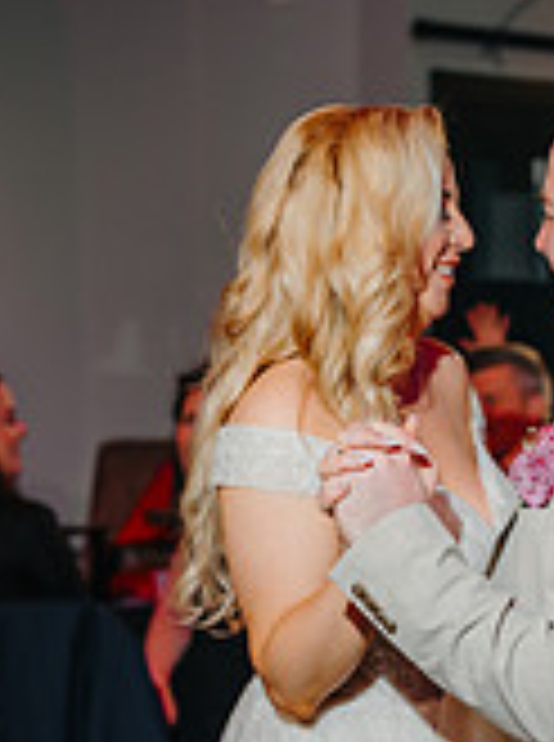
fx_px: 1971
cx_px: 464
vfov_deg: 20.9
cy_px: 657
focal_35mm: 92
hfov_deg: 15.9
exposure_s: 1/200
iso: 200
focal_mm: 35
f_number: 2
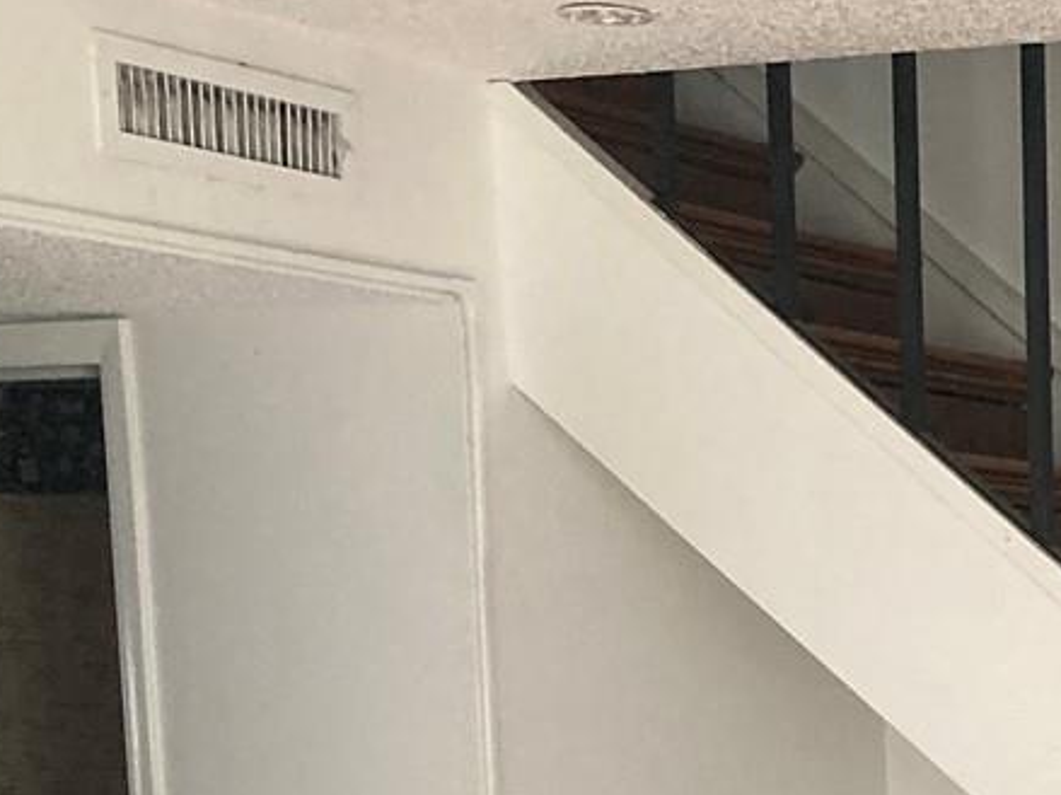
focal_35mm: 102
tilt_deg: -9.2
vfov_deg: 13.4
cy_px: 1283
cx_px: 1511
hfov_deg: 17.6
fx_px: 3126
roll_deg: -0.7
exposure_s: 1/60
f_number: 1.8
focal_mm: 3.99
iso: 200
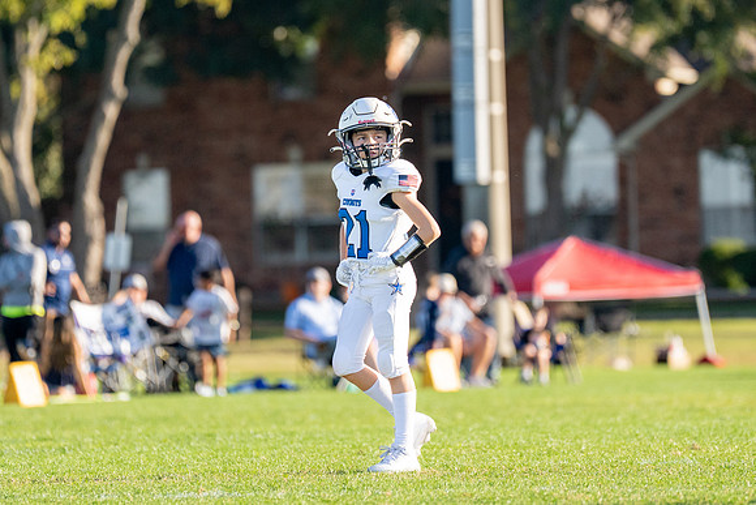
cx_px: 354
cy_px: 194
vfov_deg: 3.2
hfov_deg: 4.8
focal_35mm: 430
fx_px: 9028
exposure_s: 1/3200
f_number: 2.8
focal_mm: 200
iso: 320
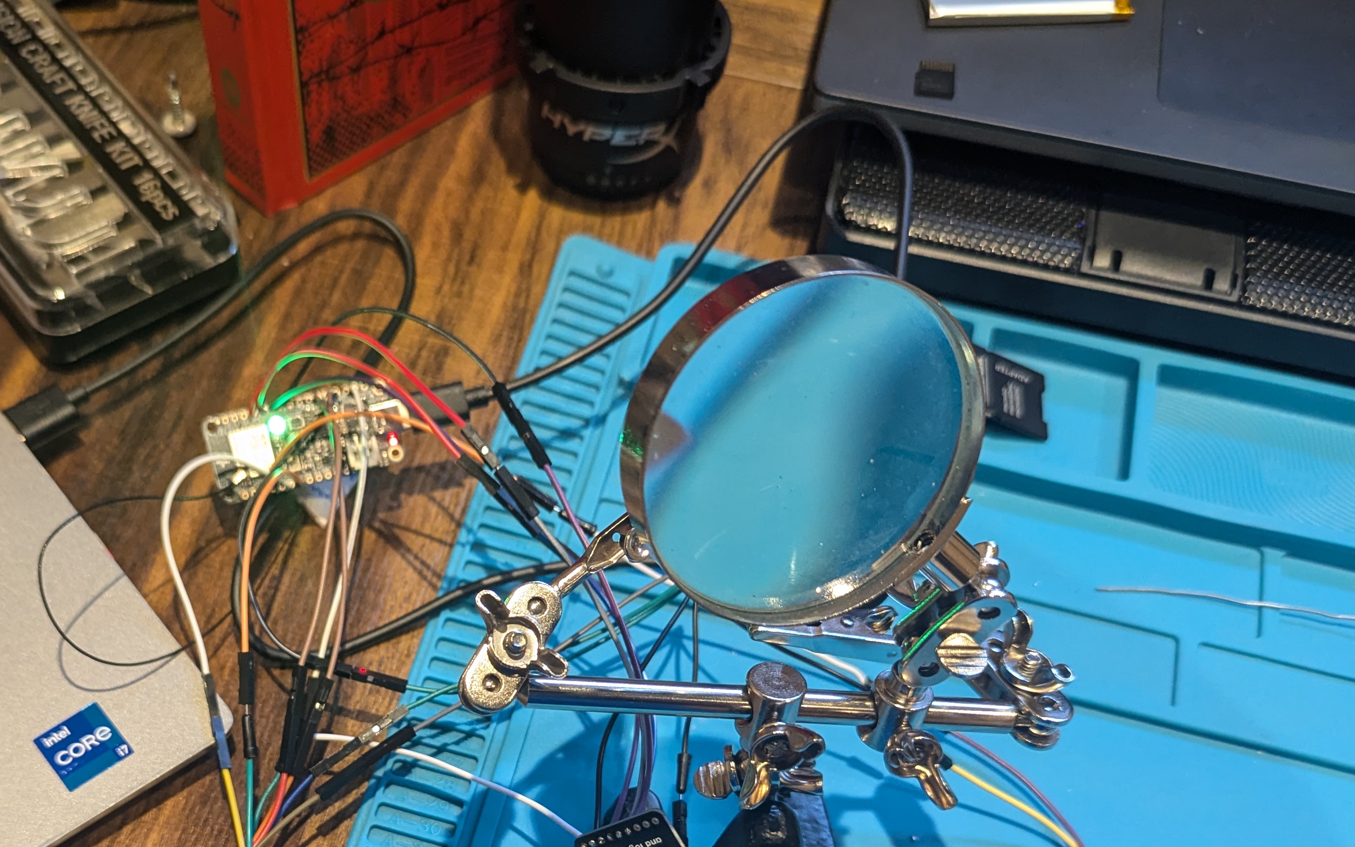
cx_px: 476
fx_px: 1403
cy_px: 754
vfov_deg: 32.0
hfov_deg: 50.8
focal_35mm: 38
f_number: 1.85
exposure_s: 1/64.2
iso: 481
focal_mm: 6.81
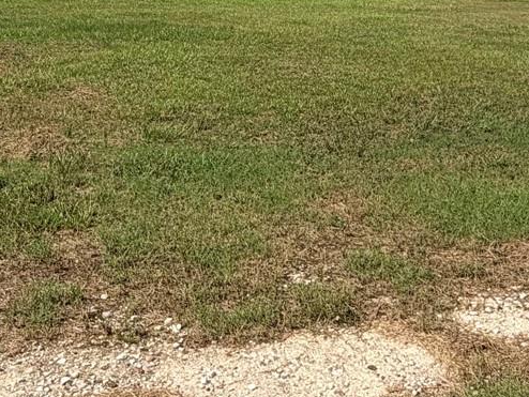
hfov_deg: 33.2
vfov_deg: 24.7
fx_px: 887
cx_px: 288
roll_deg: -0.6
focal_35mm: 58
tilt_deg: -7.2
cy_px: 60
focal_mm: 2.22
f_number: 2.2
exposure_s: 1/1189
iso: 20
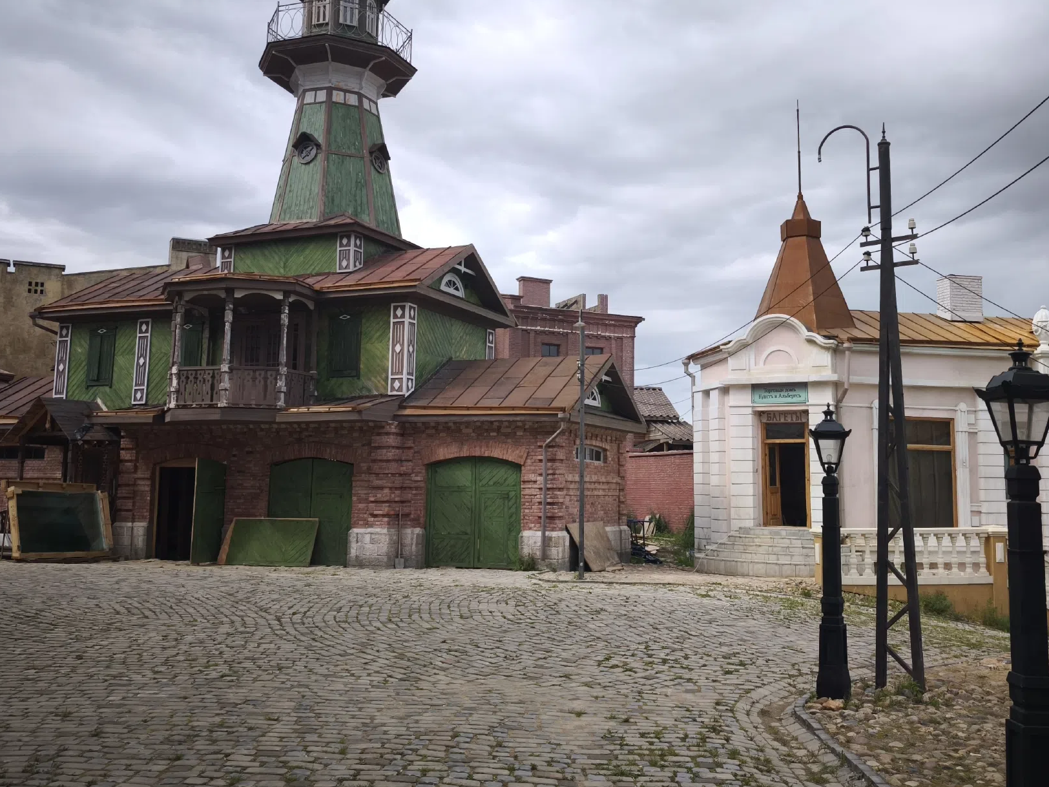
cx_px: 565
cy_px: 338
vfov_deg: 41.7
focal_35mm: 34
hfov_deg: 53.9
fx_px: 1030
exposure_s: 1/1567
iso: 50
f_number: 1.6
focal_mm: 6.57
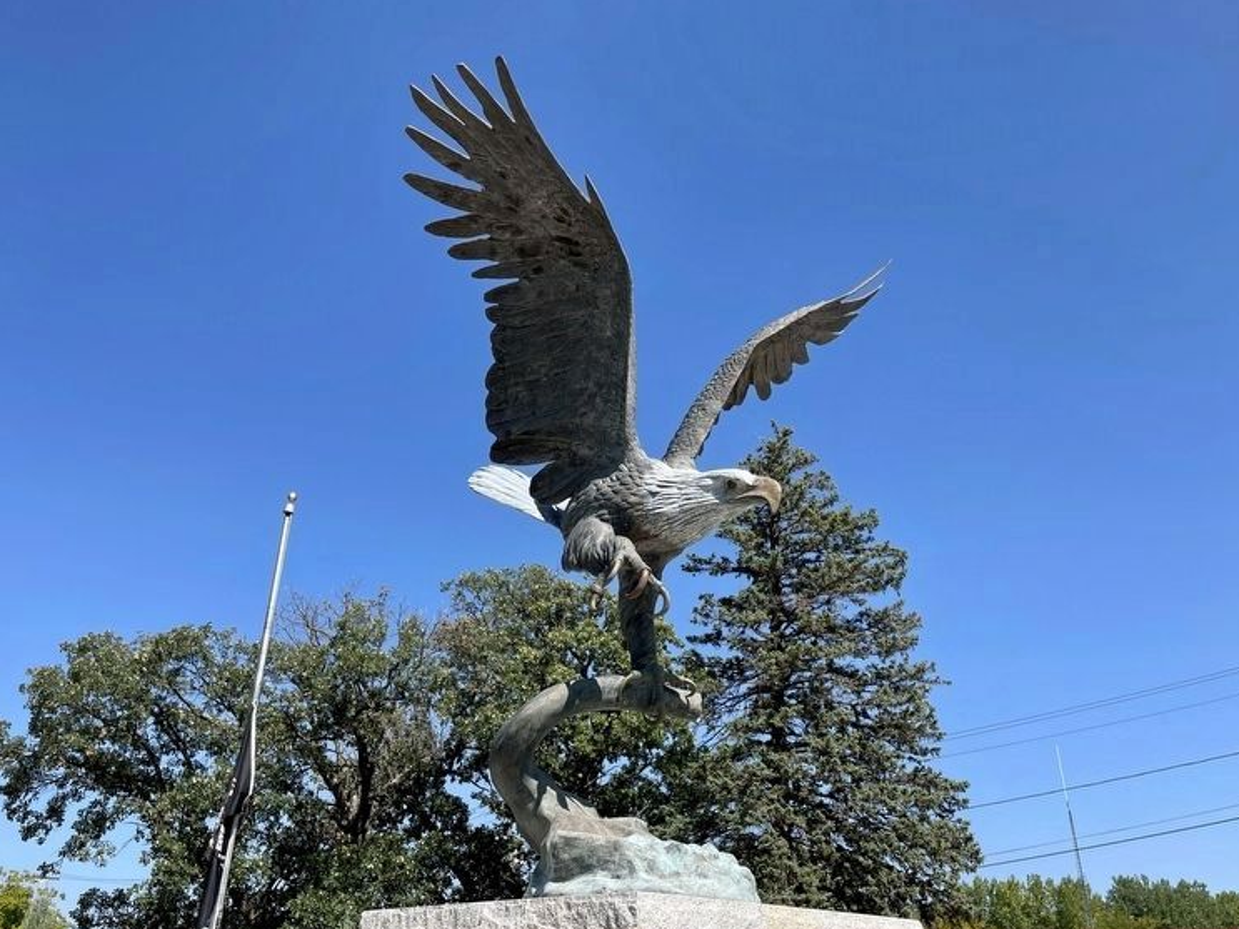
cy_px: 492
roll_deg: -0.8
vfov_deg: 49.7
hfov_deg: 63.4
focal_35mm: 28
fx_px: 1002
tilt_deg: +25.4
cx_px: 637
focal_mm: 4.2
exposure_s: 1/2882
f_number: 1.6
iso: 32
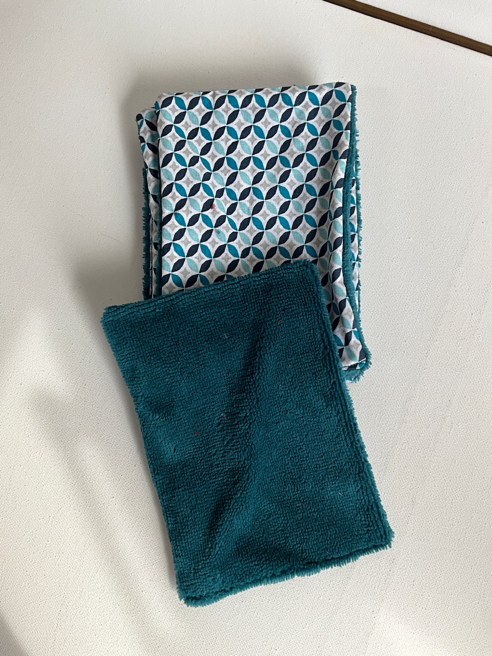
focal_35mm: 29
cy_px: 328
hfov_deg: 48.2
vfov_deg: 61.7
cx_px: 246
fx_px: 550
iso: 16
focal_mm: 3
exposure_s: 1/109
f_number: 1.8
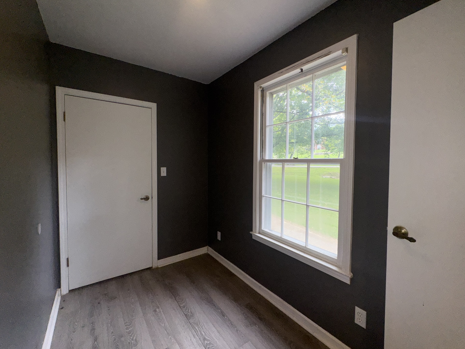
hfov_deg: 98.1
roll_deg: -0.2
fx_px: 202
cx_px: 243
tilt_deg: -2.5
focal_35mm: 15
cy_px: 169
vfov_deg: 81.7
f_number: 2.2
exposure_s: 1/122
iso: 64
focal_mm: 2.22
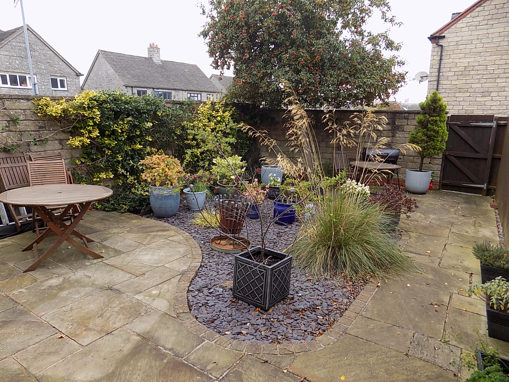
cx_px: 254
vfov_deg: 58.9
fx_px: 338
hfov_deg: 73.9
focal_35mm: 23
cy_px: 191
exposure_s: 1/125
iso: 80
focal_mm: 4
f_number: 3.1
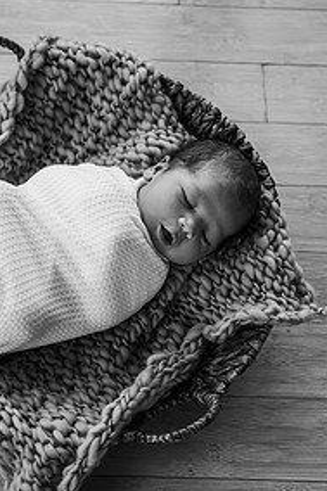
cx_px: 76
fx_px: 1037
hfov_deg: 17.8
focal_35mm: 76
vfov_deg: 26.7
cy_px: 263
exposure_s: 1/250
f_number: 3.5
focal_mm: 48
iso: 500
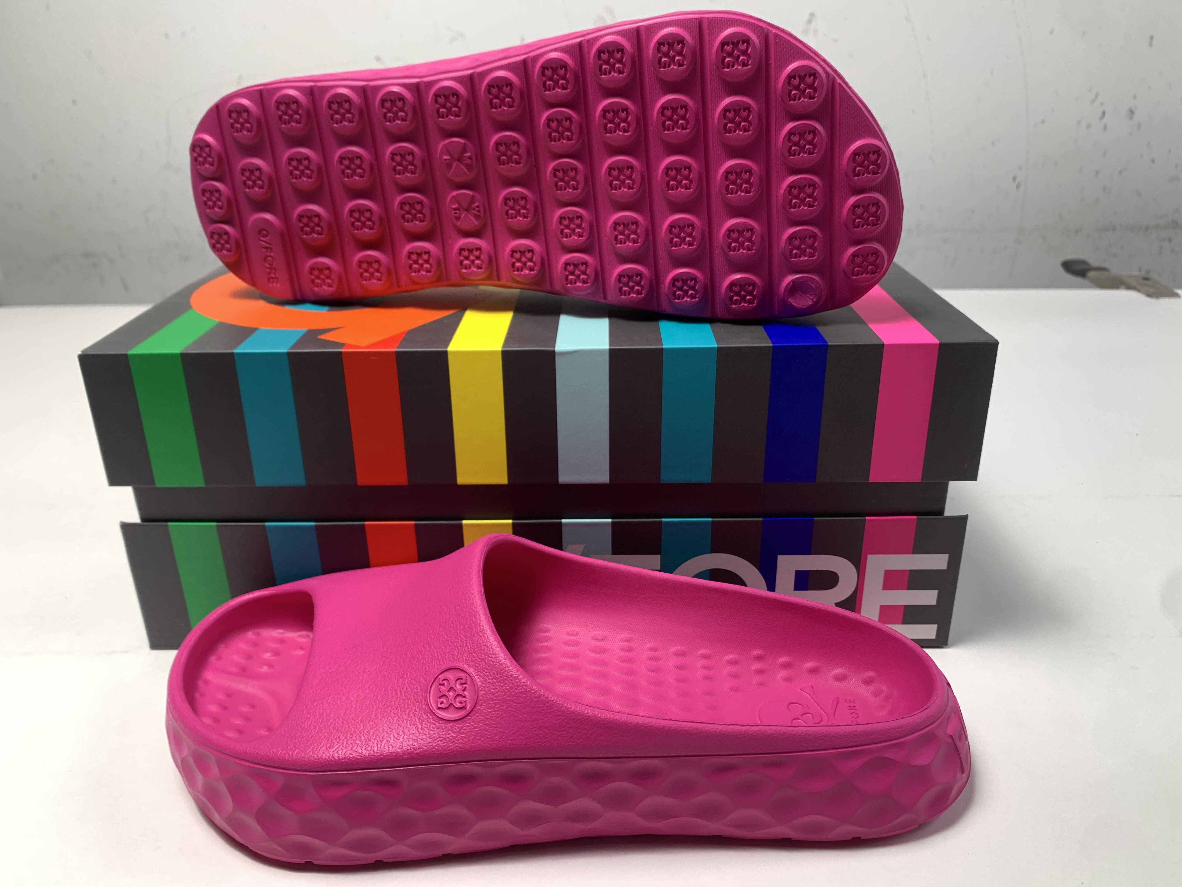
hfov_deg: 67.3
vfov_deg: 53.1
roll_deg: +1.6
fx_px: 888
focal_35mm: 26
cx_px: 591
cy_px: 444
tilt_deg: -24.4
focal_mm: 4.25
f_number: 1.8
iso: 50
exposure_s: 1/120
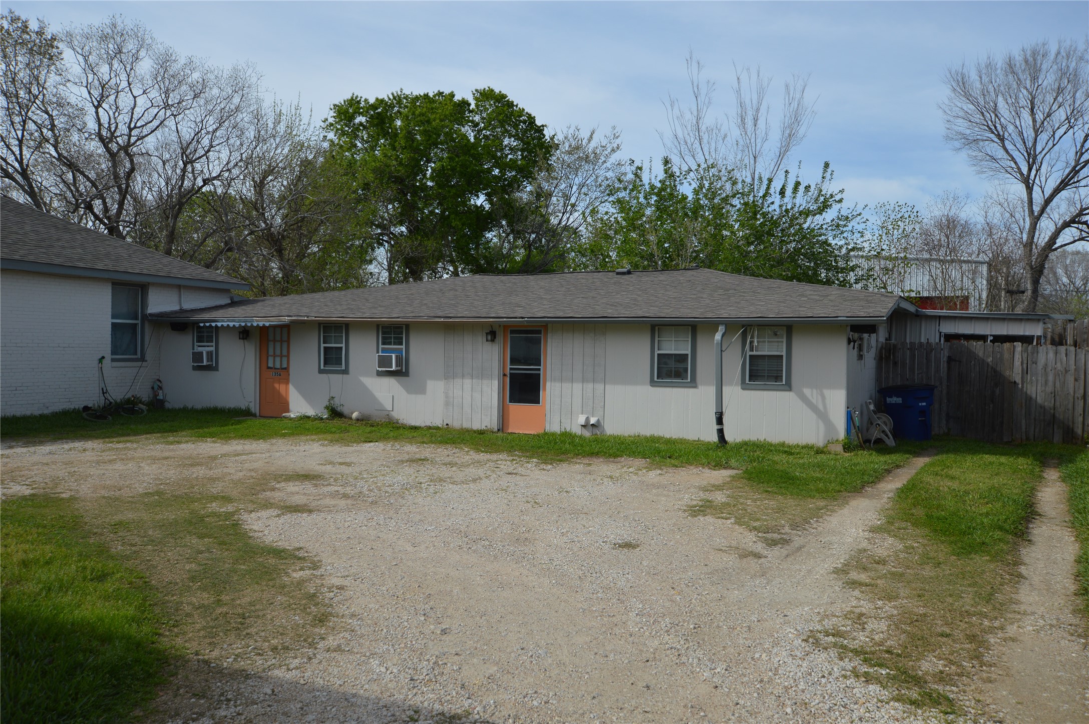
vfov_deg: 43.5
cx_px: 544
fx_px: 907
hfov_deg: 62.0
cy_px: 362
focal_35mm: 30
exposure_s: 1/400
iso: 100
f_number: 9
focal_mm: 20
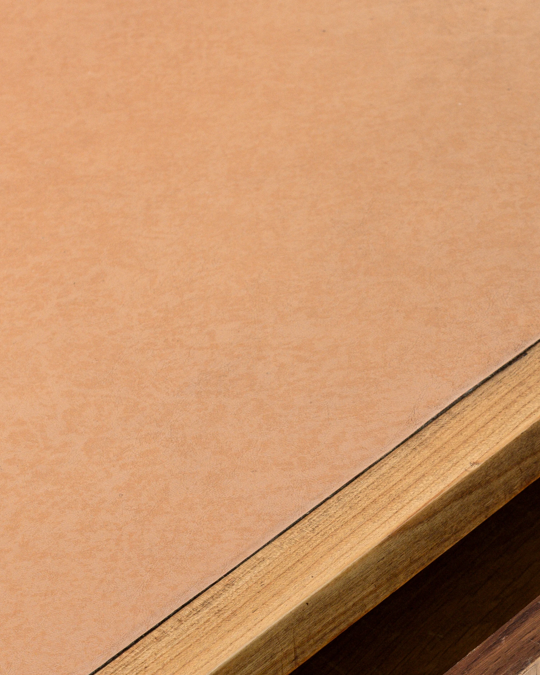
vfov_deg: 13.4
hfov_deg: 10.7
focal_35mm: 143
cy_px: 560
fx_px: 2857
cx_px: 514
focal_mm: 50
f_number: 8
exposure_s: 1/80
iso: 250
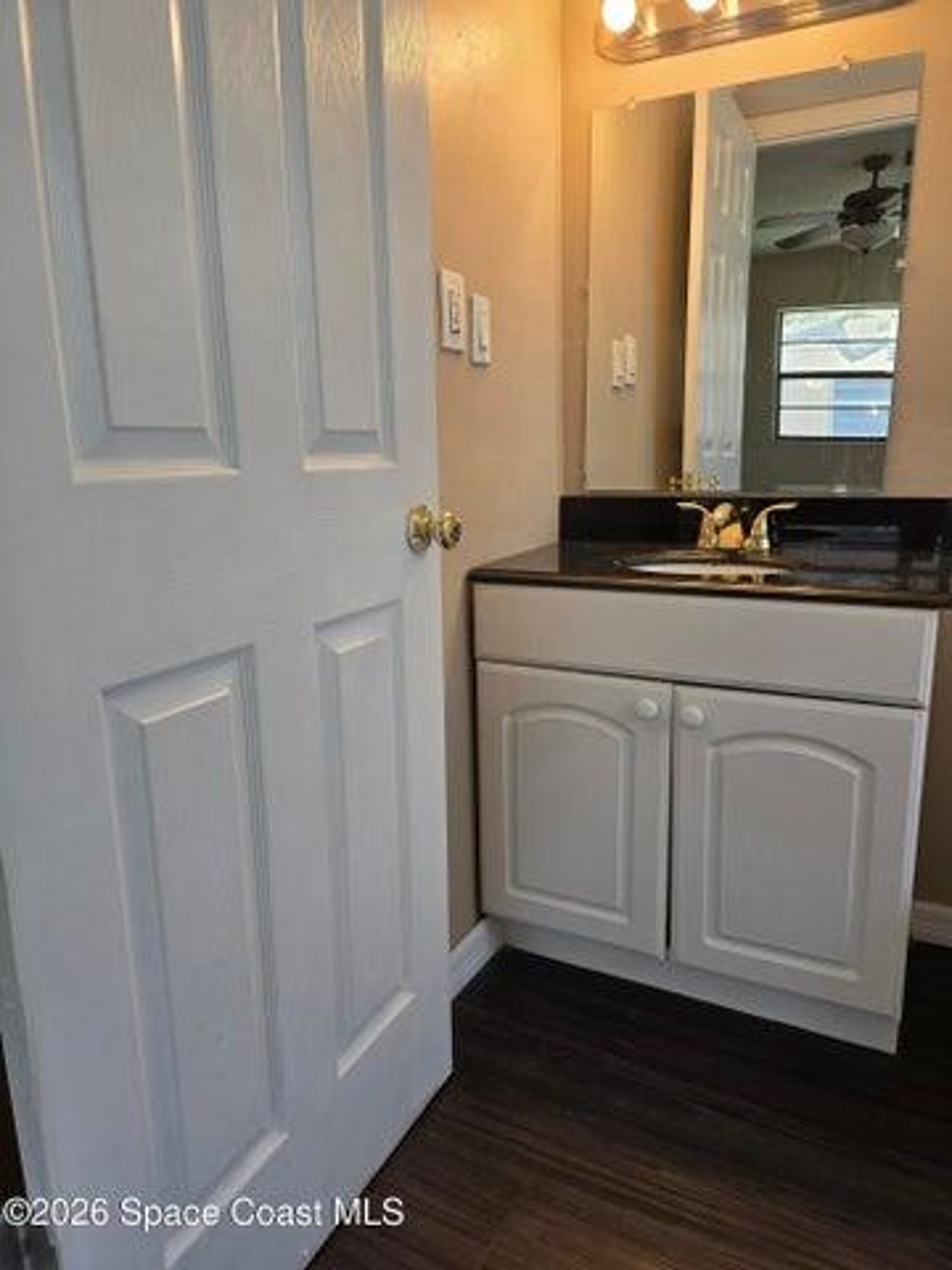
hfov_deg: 58.9
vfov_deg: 73.9
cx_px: 476
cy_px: 635
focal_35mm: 23
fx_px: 843
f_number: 1.7
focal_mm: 6.3
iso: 64
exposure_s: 1/120
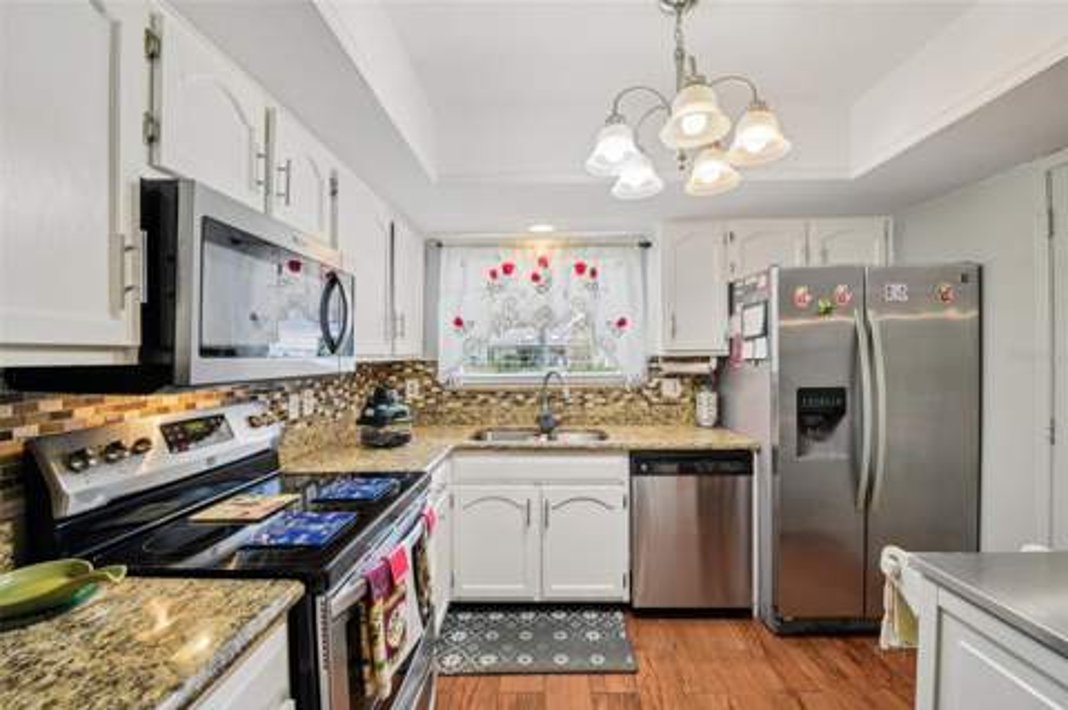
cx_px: 534
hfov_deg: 100.4
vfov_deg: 77.2
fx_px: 445
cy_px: 355
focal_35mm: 15
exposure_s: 1/8
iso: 400
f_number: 8
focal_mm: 15
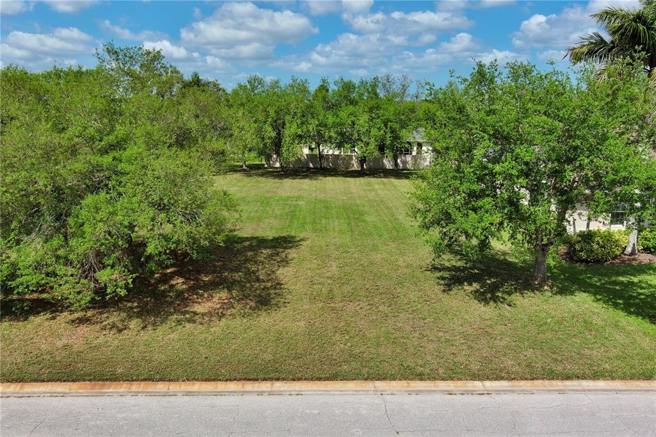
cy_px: 218
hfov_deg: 63.7
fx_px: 528
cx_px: 328
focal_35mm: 29
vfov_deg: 44.9
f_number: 9
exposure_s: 1/400
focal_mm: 10.57
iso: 100
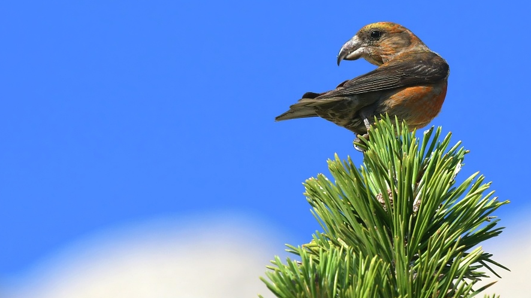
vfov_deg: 2.2
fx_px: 7672
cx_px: 301
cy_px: 124
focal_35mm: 545
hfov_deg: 4.0
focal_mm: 300
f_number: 8
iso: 220
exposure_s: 1/1500
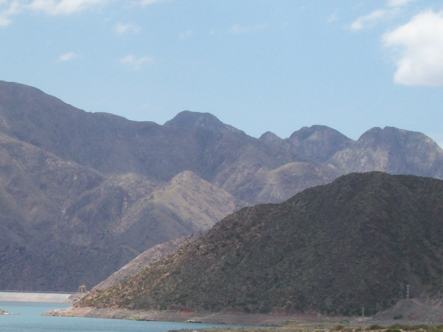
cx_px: 14
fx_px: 2239
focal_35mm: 175
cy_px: 269
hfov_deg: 11.2
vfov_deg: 8.5
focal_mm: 14.3
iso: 80
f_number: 7.6
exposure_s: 1/310
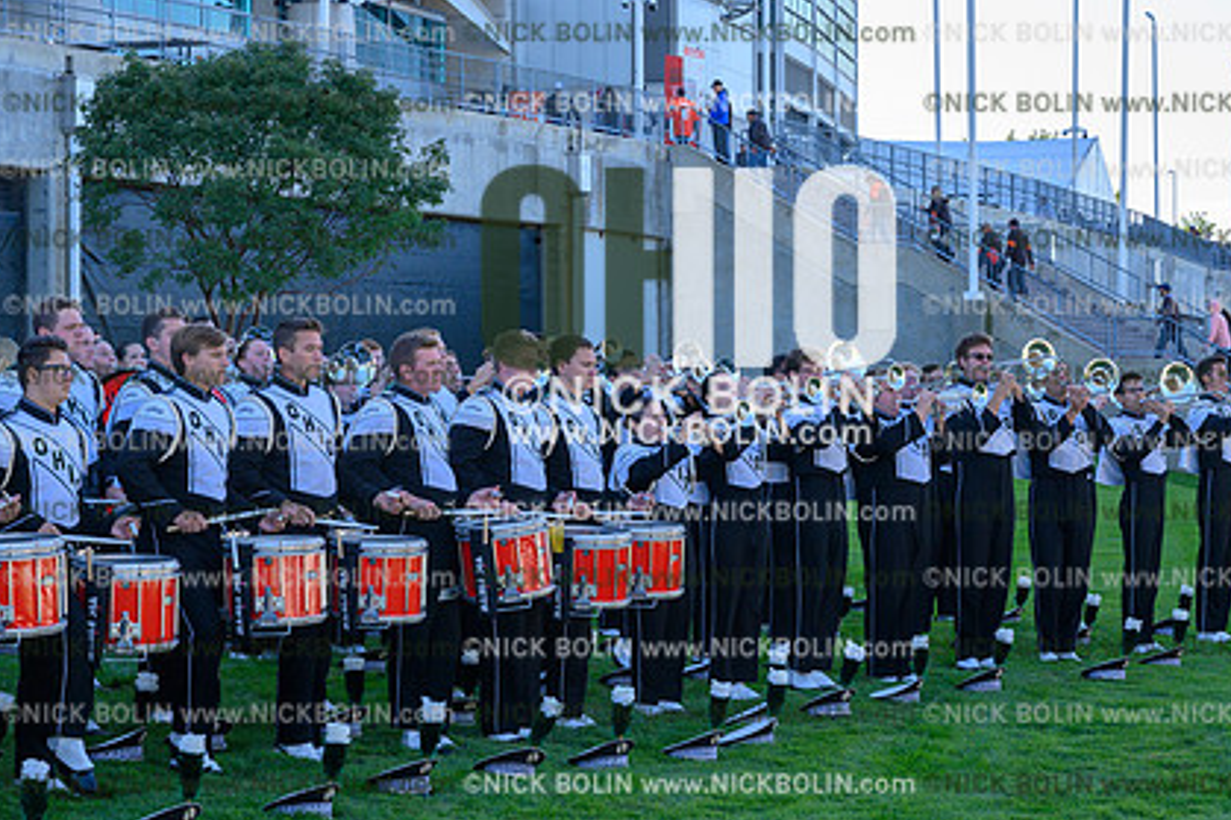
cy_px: 307
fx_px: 3315
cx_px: 687
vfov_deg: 14.1
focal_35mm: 97
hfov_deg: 21.0
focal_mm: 70
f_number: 8
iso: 800
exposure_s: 1/640
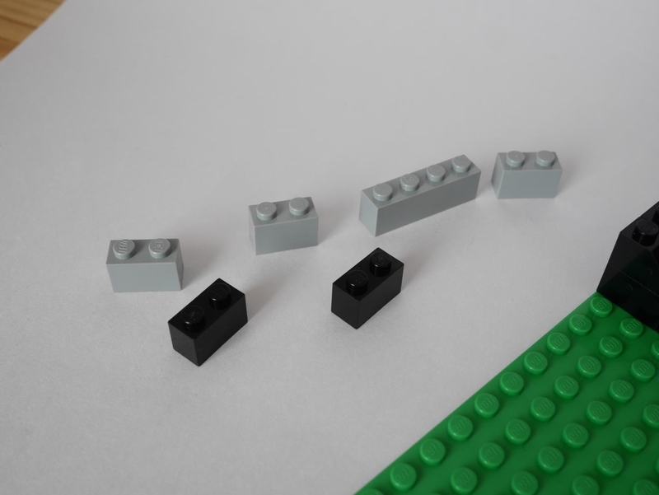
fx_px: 762
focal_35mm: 40
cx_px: 330
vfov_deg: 36.0
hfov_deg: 46.8
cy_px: 248
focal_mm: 20
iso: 320
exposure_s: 1/60
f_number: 6.3
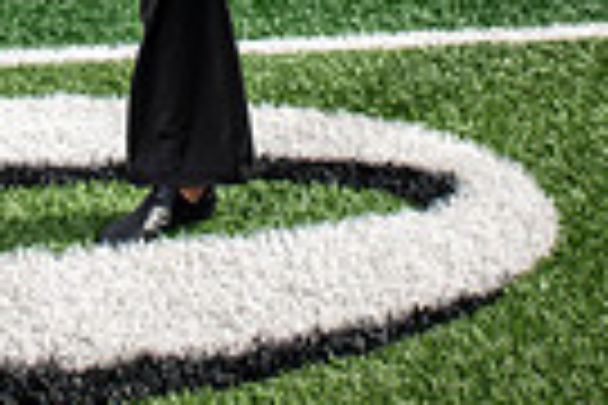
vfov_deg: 10.8
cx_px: 104
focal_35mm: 107
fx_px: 1807
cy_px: -585
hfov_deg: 18.9
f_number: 7.1
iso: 125
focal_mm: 32
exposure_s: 1/400
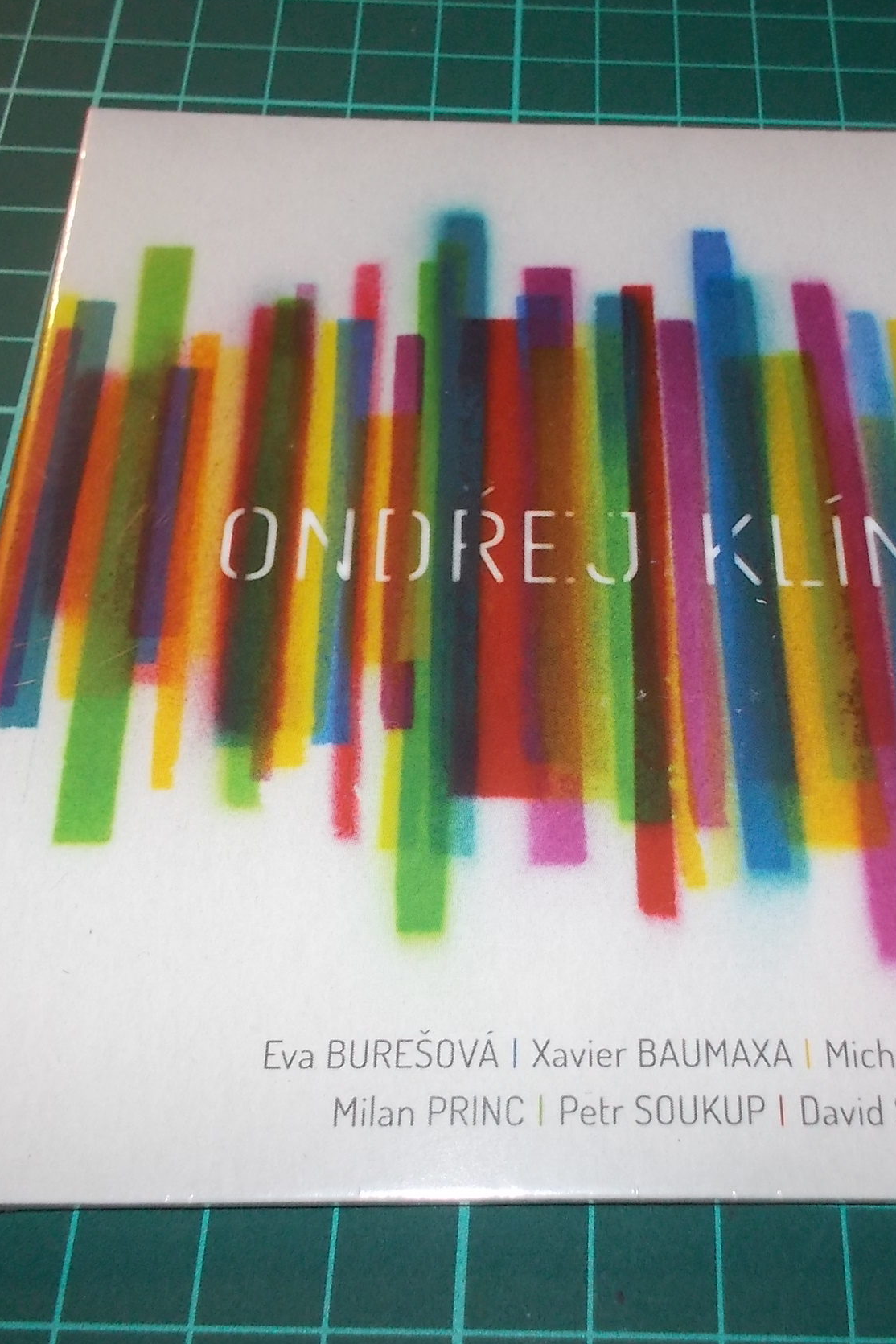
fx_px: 1531
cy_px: 668
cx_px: 589
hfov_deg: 32.4
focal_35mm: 41
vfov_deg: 47.4
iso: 200
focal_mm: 4.1
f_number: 3.3
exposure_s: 1/30
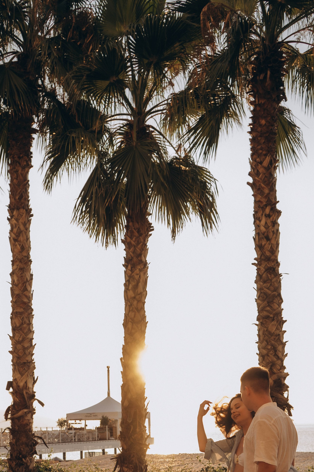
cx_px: 157
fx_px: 602
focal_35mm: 46
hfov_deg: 29.2
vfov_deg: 40.7
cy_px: 387
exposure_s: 1/500
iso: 500
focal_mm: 28
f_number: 4
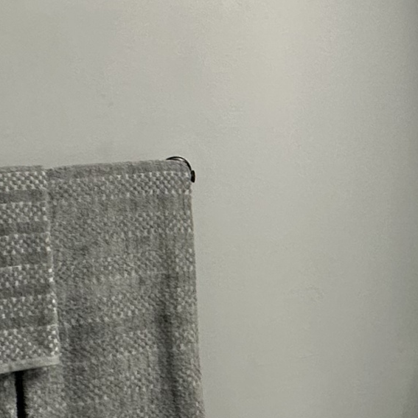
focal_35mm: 67
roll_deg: -0.1
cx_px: 518
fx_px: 915
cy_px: 114
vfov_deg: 25.5
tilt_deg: -3.9
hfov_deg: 23.3
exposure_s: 1/120
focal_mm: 2.22
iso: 160
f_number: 2.2
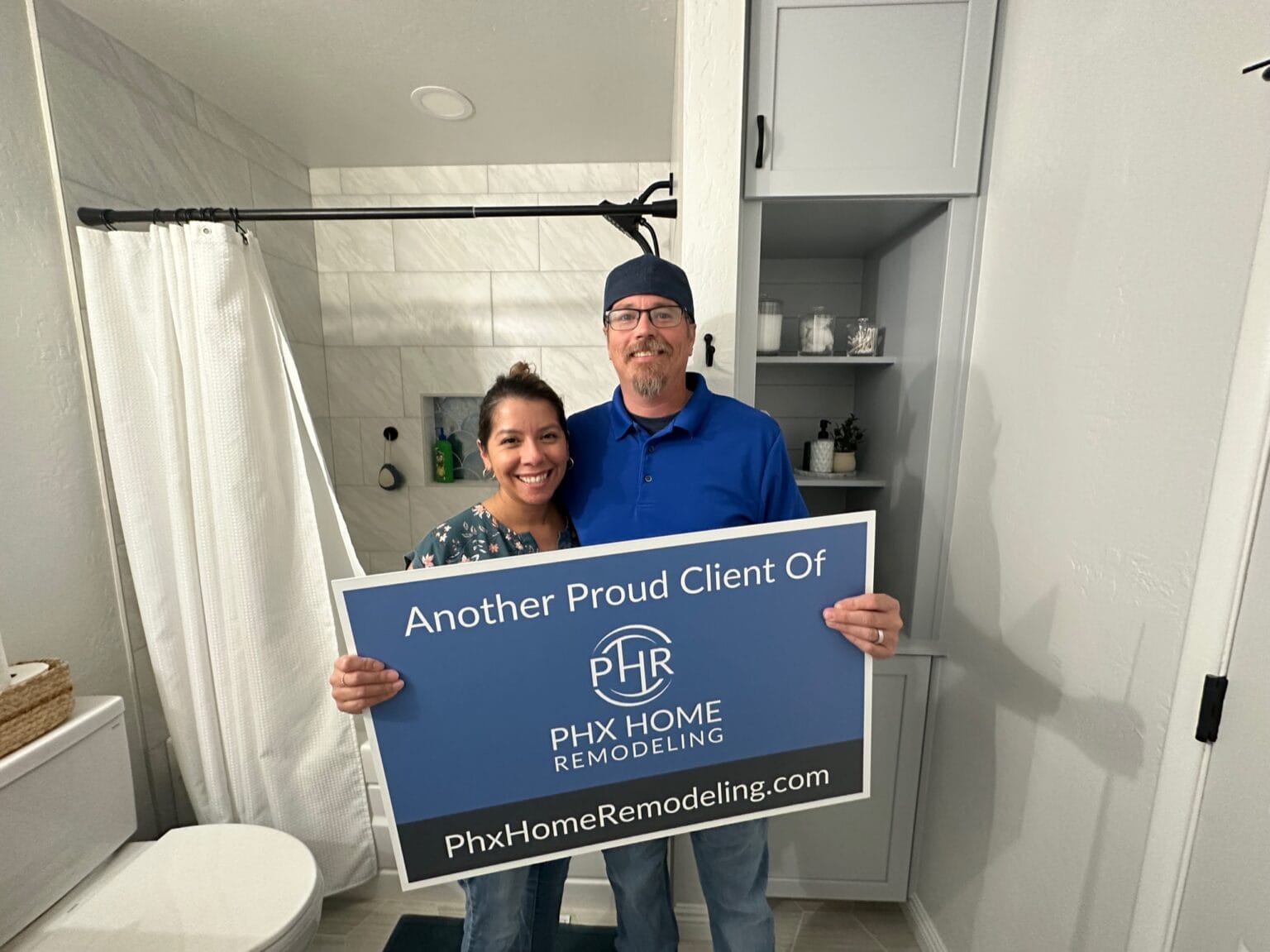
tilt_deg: -9.5
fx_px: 513
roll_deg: -0.4
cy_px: 476
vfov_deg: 85.6
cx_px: 635
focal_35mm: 14
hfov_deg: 102.1
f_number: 2.2
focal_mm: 2.22
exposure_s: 1/60
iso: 500
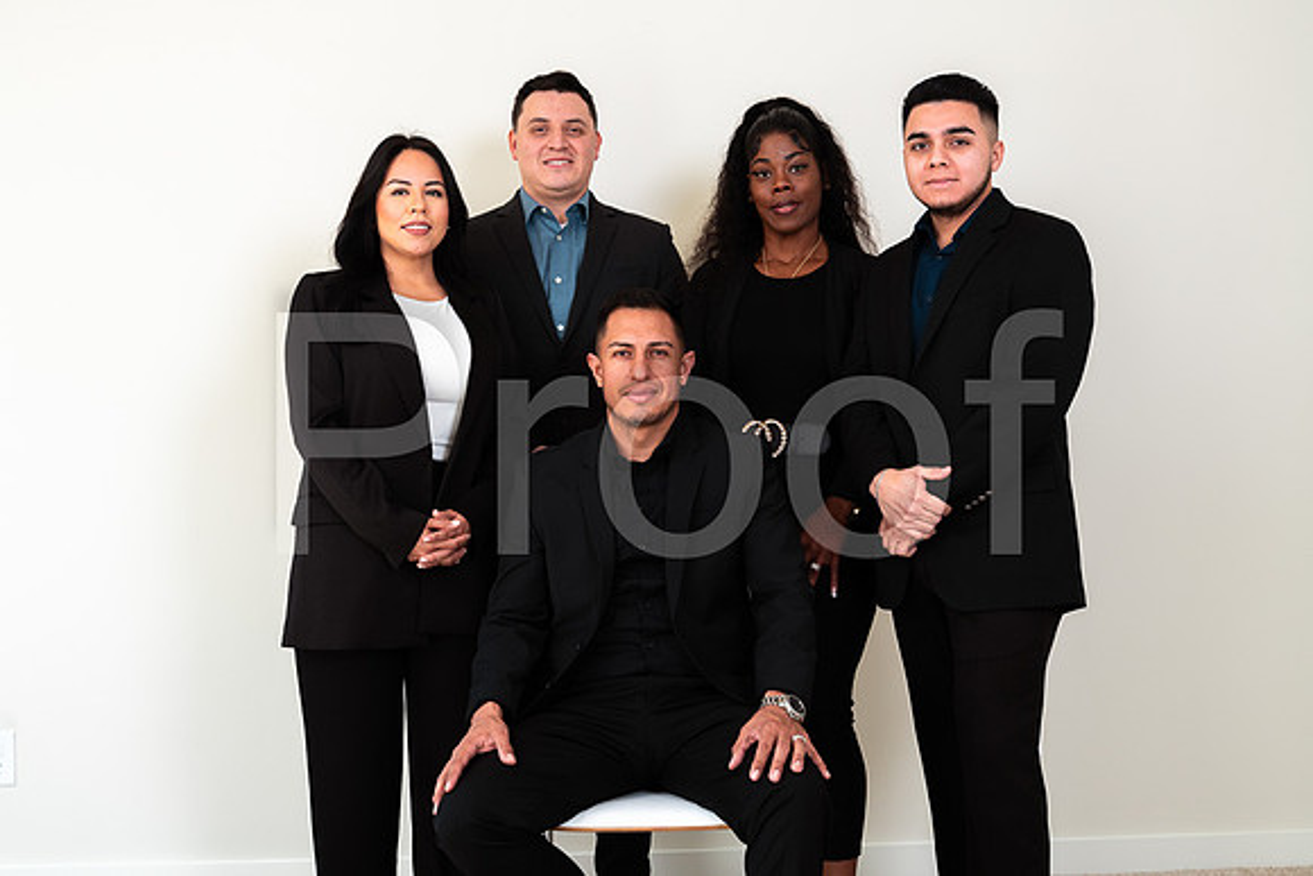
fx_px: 1642
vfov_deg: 29.9
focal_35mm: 45
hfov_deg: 43.6
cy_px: 438
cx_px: 656
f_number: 5.6
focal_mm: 45
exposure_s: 1/160
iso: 200
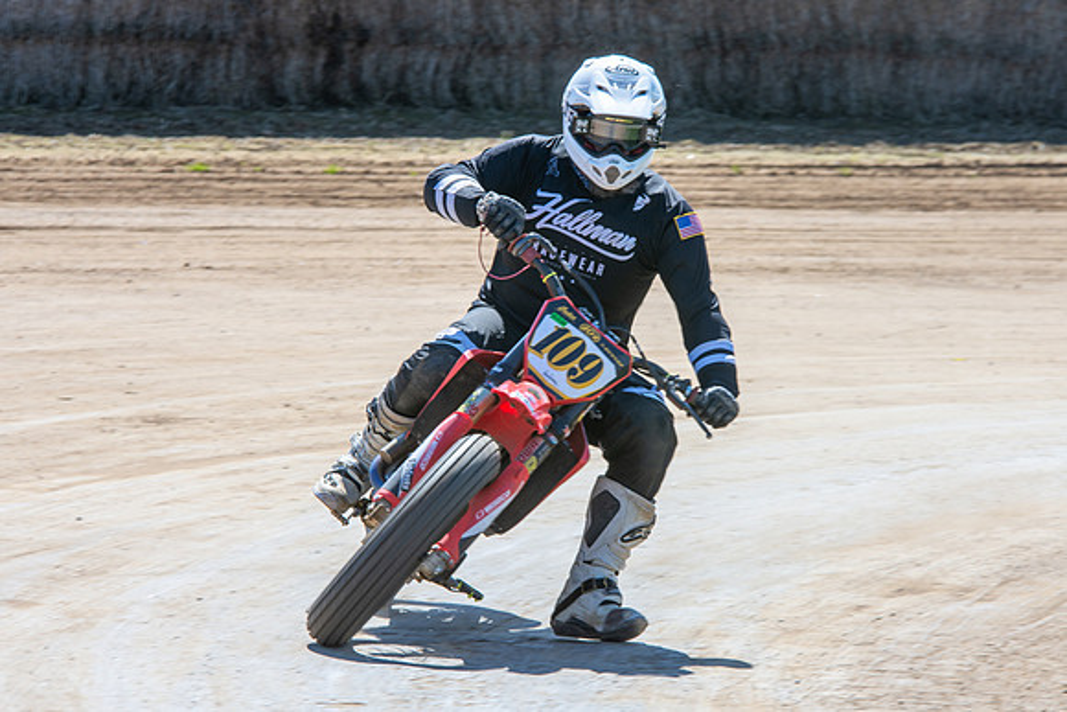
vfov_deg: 3.9
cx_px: 601
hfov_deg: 5.9
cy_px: 373
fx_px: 10386
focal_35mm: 350
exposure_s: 1/125
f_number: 9
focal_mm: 200
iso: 125
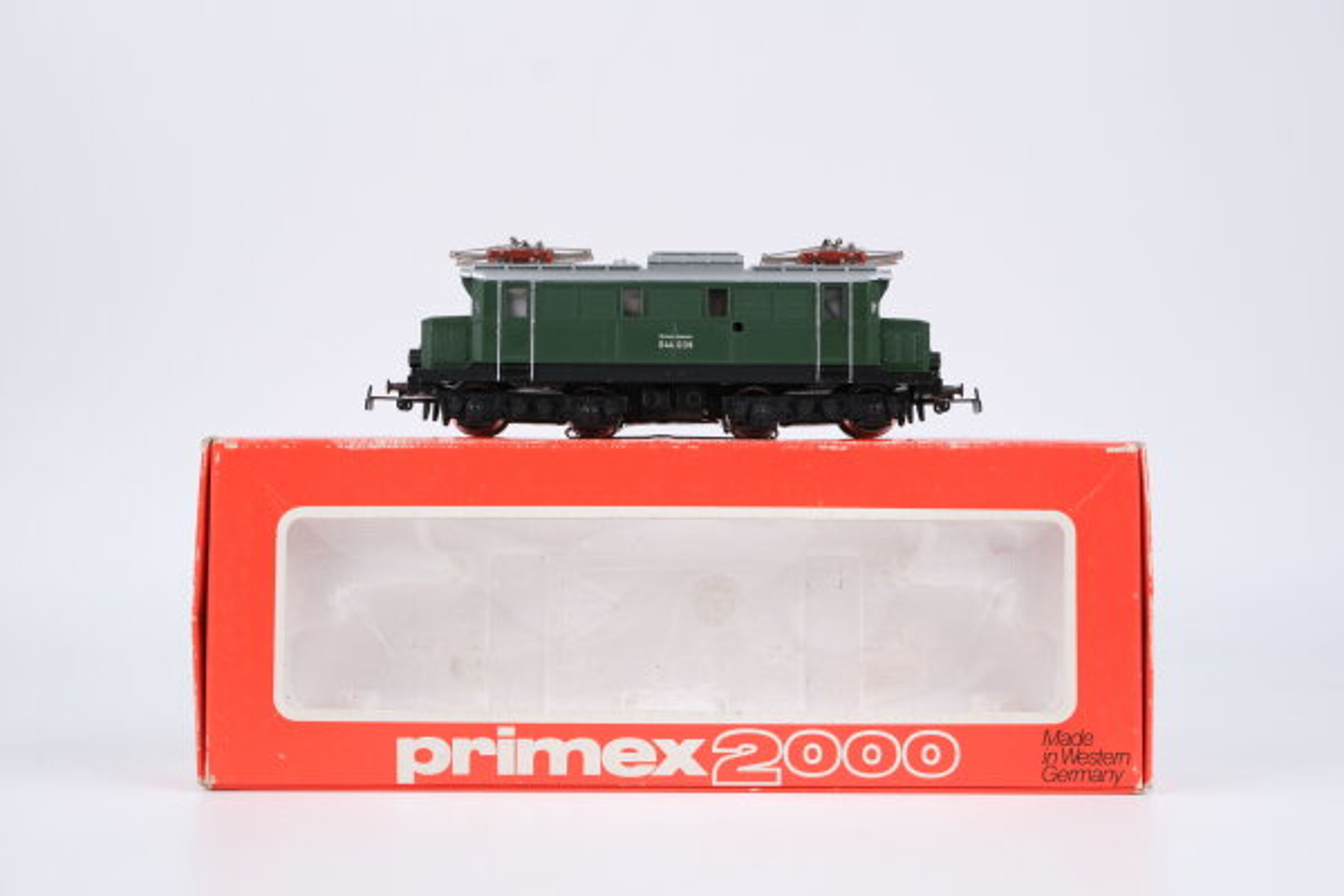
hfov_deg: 43.6
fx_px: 1680
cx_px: 672
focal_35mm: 45
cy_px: 448
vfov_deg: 29.9
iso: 400
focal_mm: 30
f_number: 8
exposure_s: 1/125
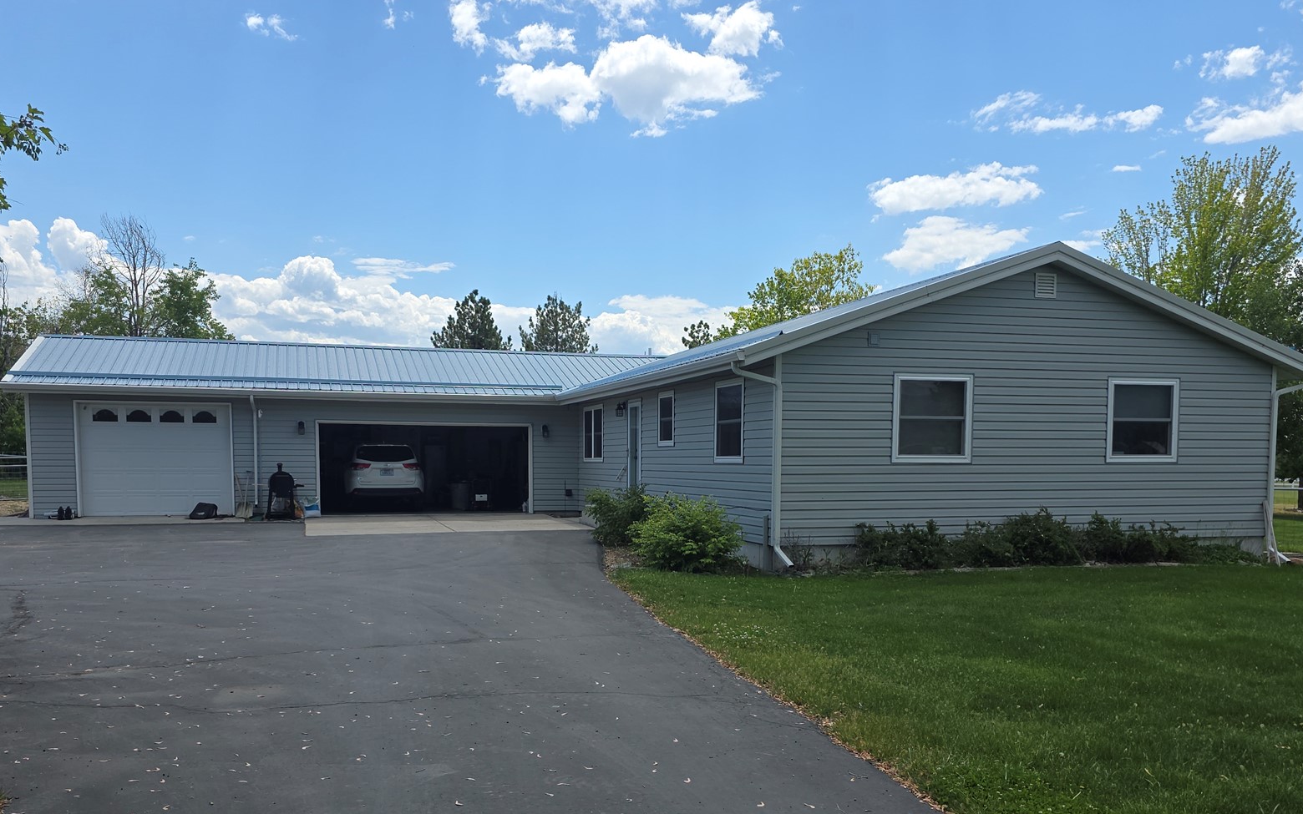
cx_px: 641
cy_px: 534
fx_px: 1136
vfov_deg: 39.0
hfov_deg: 59.7
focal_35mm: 32
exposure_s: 1/827
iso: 12
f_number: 1.7
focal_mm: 6.3
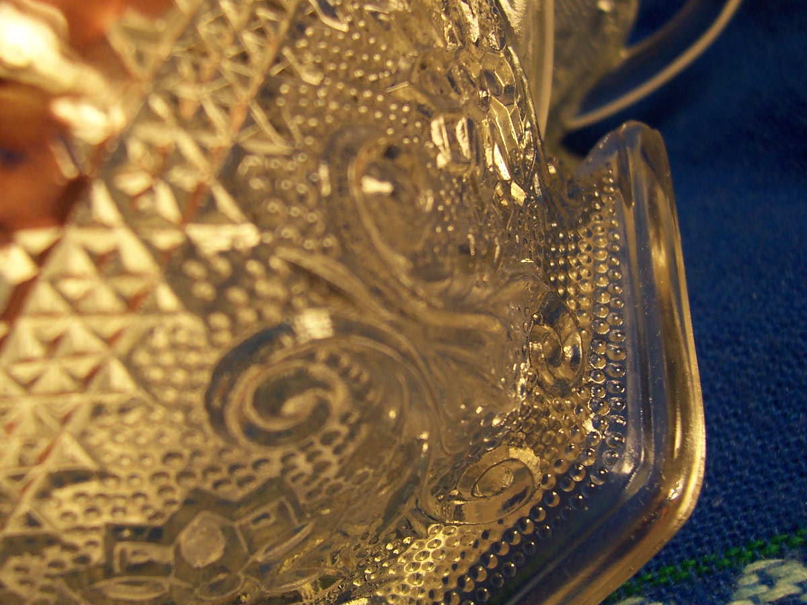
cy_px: 302
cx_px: 404
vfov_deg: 38.7
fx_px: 863
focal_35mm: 37
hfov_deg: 50.1
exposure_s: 1/180
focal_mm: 5.6
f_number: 2.8
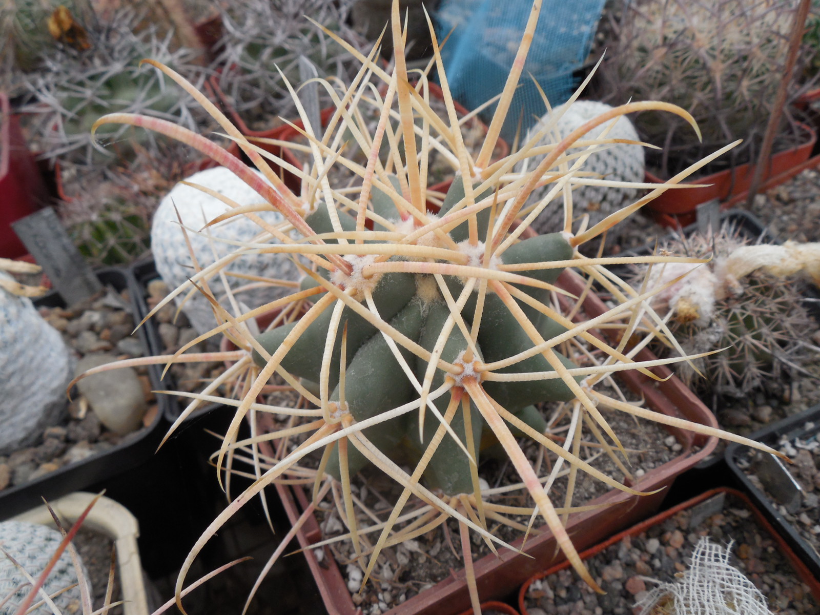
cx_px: 410
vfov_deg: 45.4
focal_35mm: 31
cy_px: 308
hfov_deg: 58.4
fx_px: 734
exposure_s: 1/30
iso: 160
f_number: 3.6
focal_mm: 5.6
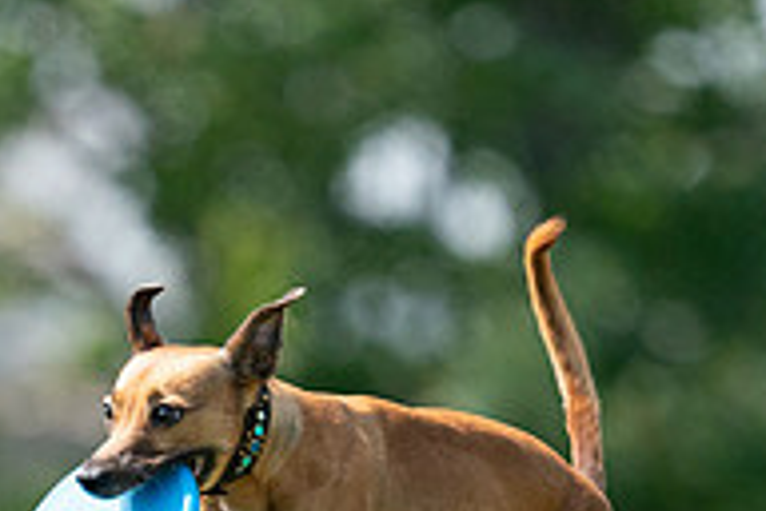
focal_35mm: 1429
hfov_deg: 1.4
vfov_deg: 1.0
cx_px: 195
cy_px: 753
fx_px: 30404
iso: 2500
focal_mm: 474
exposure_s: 1/4000
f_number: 6.3
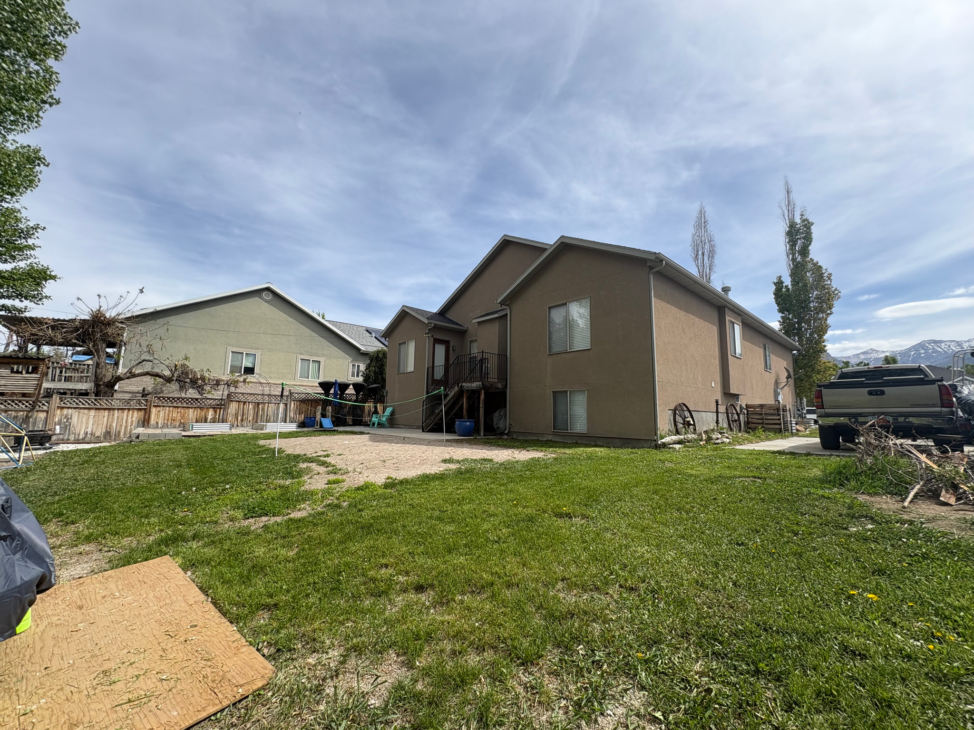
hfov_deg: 102.1
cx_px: 487
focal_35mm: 14
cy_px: 365
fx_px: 394
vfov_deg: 85.7
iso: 40
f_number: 2.2
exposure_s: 1/1477
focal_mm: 2.22
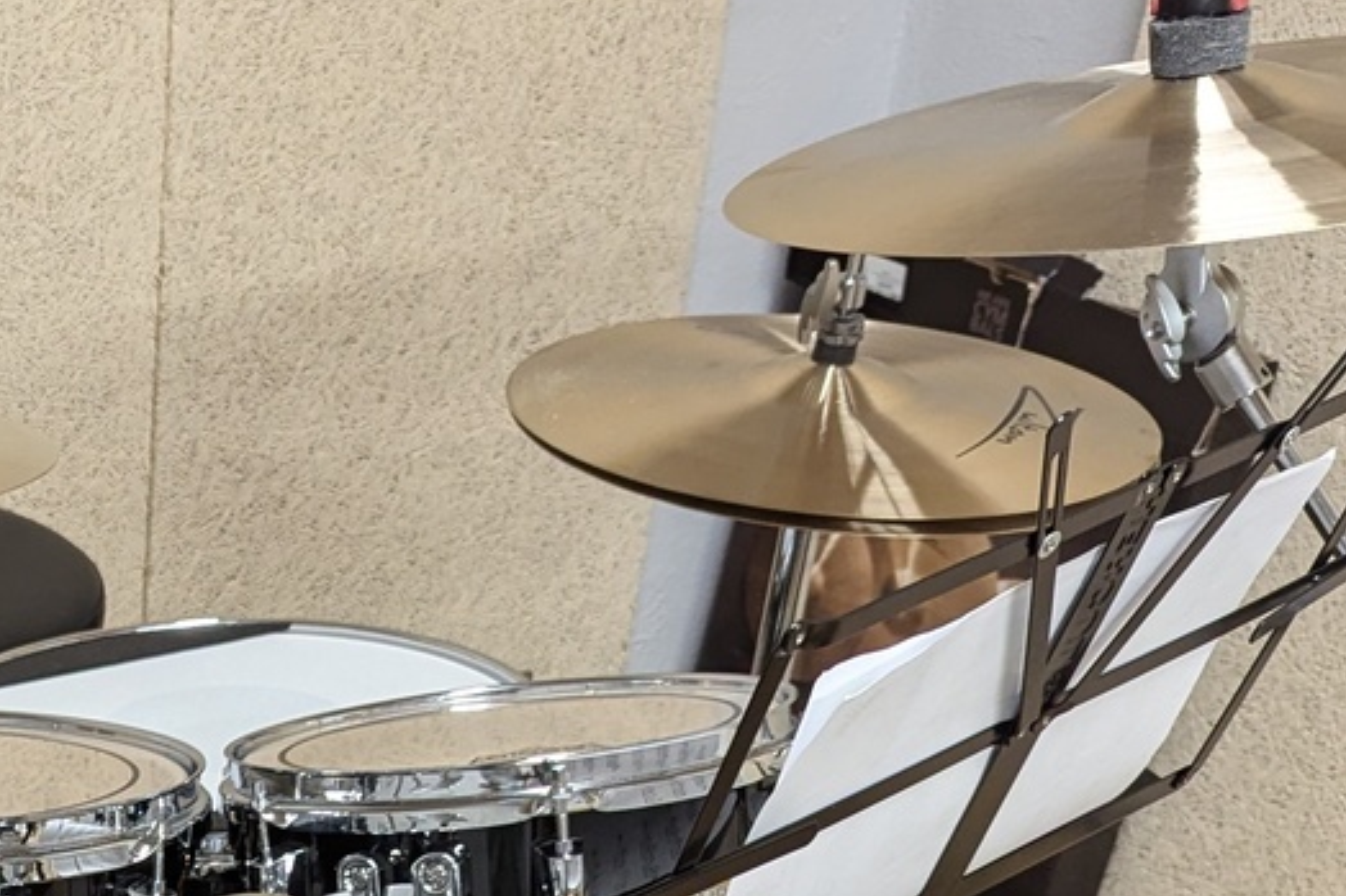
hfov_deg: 25.0
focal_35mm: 76
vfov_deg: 16.5
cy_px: 1286
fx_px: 2840
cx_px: -100
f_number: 1.85
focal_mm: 6.81
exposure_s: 1/100
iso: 439
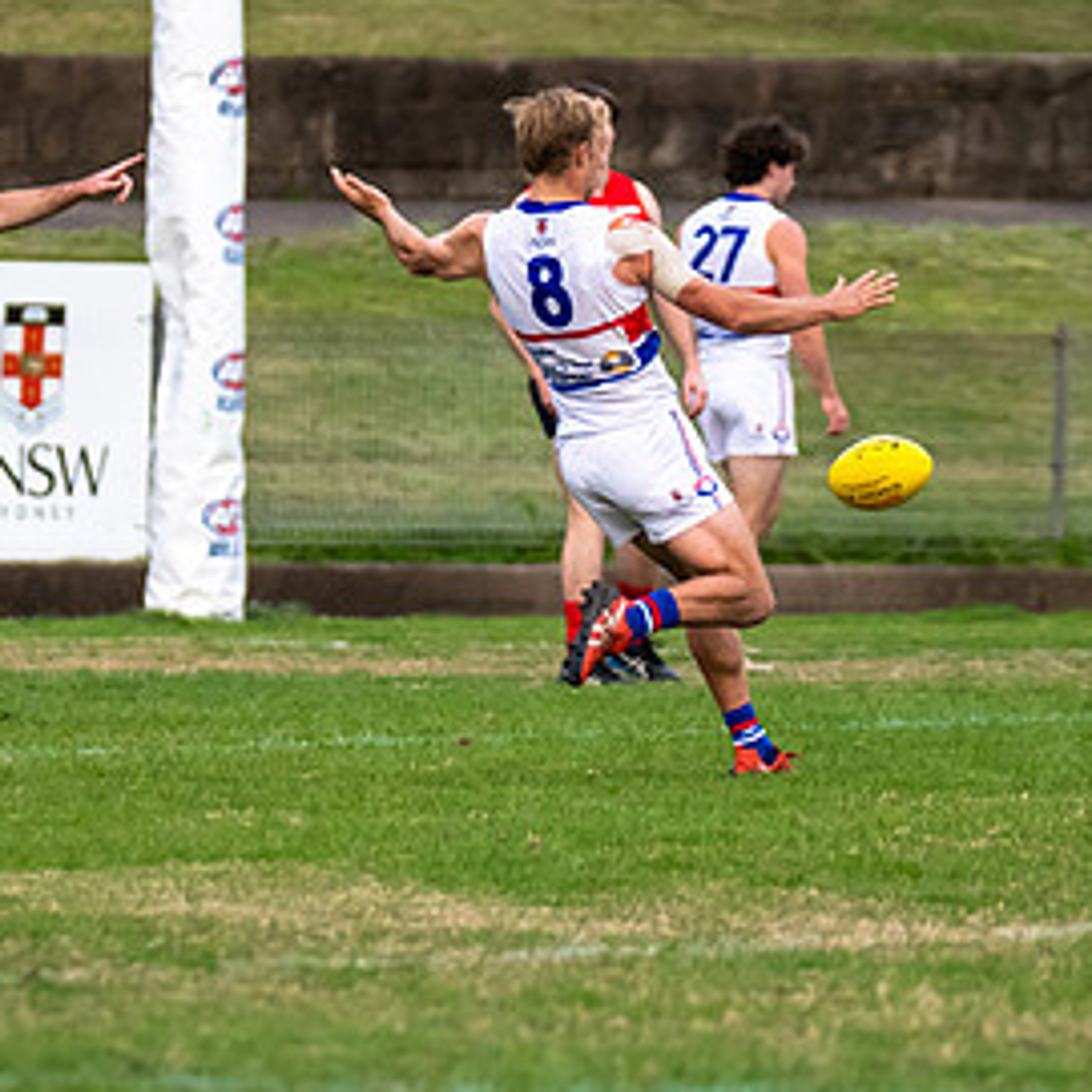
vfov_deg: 2.6
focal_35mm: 671
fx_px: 23948
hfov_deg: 2.6
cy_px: 422
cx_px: 436
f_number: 4
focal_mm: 250
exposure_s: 1/1250
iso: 1400
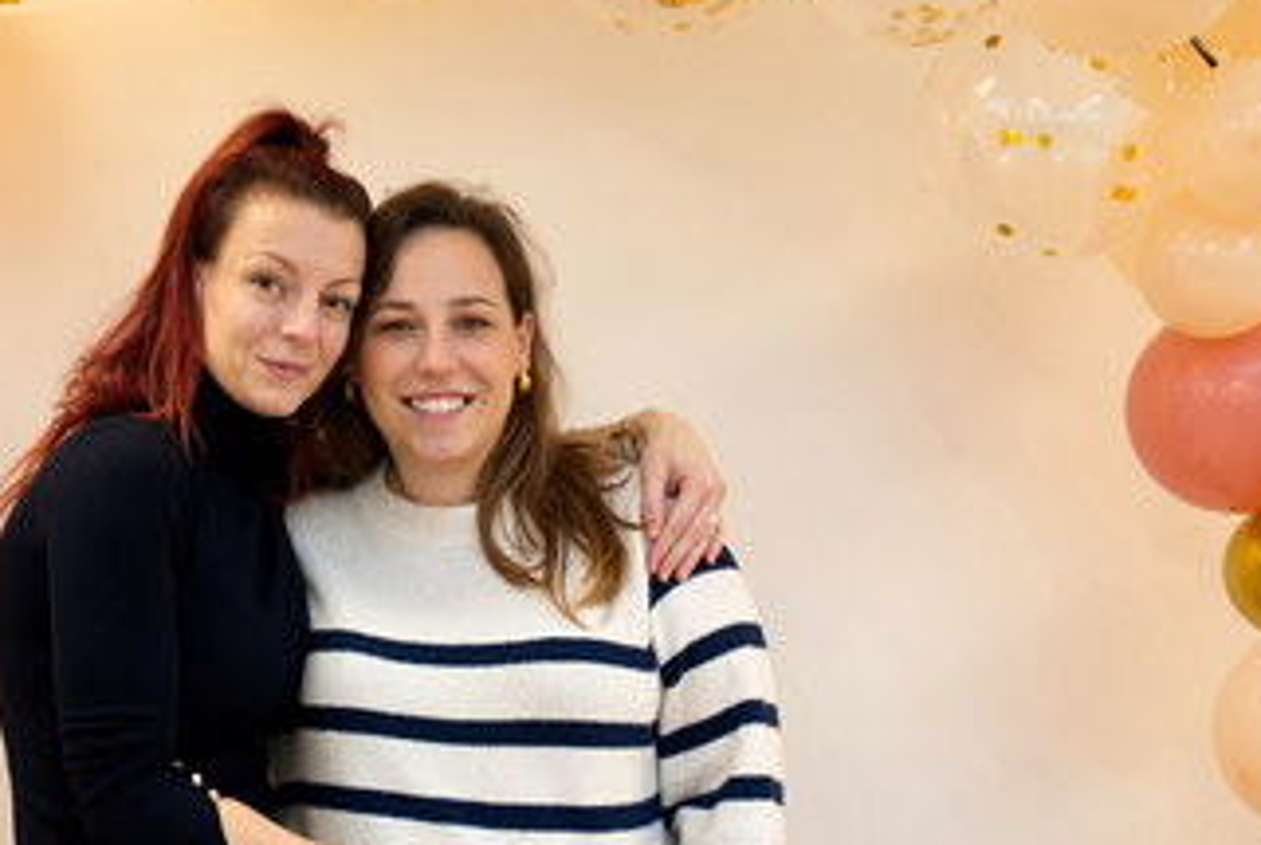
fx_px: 2490
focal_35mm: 71
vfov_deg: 19.2
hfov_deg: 28.1
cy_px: 509
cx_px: 361
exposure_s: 1/40
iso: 125
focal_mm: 38
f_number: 2.8
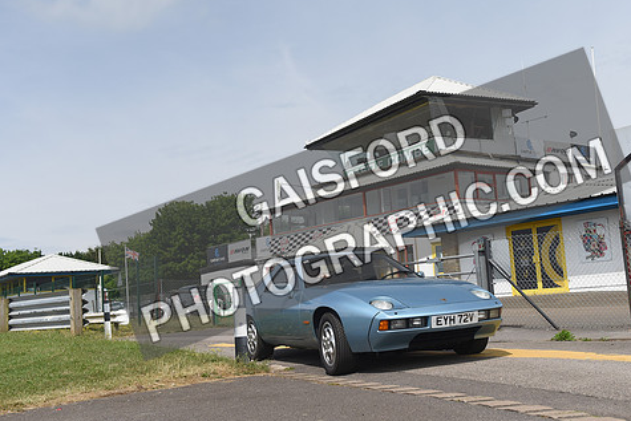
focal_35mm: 44
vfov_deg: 30.5
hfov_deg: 44.4
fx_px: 771
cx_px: 363
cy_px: 205
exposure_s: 1/1000
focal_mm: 36
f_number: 5
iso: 360
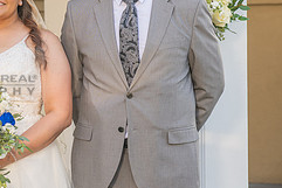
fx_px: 1340
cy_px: 86
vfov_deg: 8.0
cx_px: -50
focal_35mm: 171
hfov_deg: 11.8
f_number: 5
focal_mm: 60
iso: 200
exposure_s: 1/160
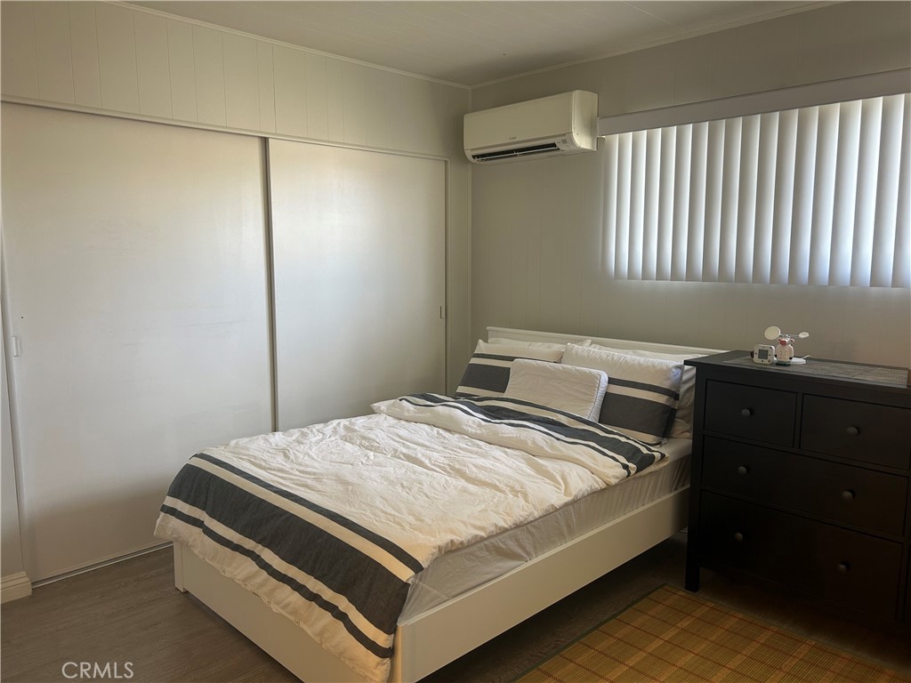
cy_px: 342
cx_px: 456
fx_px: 684
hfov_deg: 67.3
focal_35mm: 26
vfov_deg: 53.1
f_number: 1.5
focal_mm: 5.7
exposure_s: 1/60
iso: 80
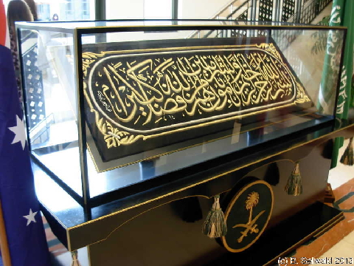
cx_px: 177
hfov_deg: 49.0
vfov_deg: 37.7
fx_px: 389
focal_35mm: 38
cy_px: 133
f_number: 2.9
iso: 79
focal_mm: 6.3
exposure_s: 1/7.7
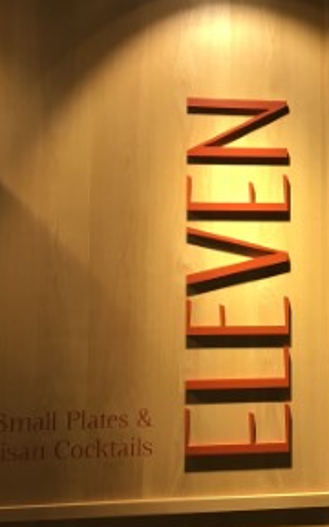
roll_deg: -0.2
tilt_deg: +4.9
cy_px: 278
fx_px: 689
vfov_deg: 41.8
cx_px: 349
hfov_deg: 25.2
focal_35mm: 48
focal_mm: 4.15
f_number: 2.2
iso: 50
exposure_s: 1/30
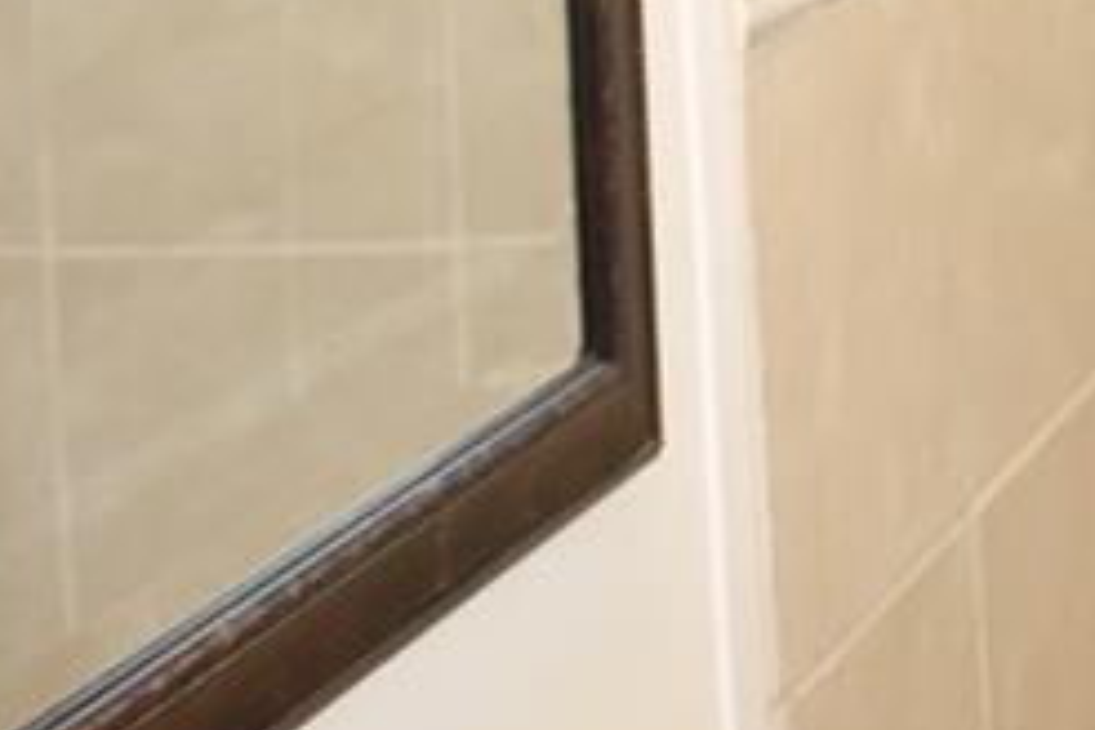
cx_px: 2025
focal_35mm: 100
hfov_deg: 16.7
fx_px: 3041
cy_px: -534
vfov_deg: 12.6
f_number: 1.8
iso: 200
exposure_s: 1/30
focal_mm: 8.8
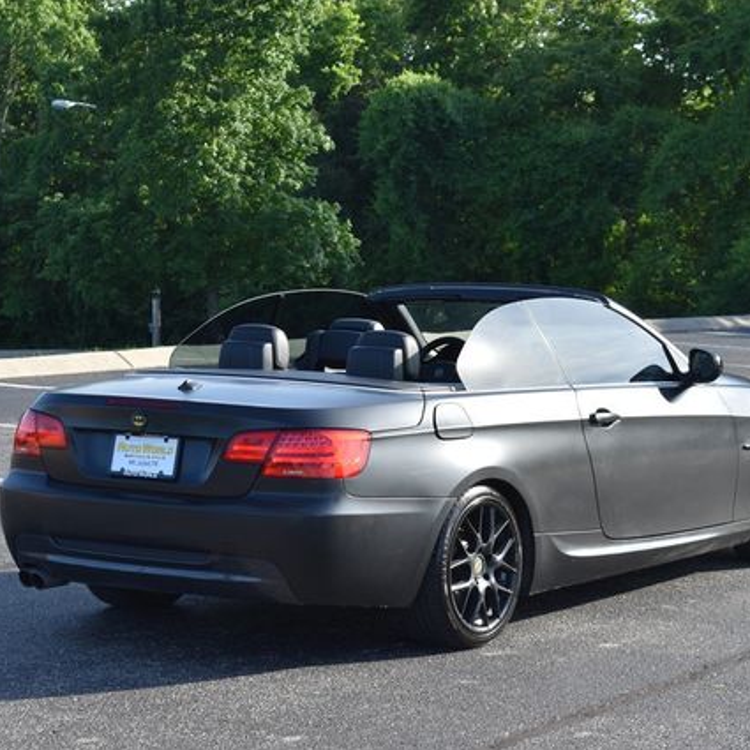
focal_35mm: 106
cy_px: 375
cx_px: 388
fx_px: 2590
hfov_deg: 16.5
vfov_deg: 16.5
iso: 200
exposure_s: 1/250
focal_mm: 55
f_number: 7.1
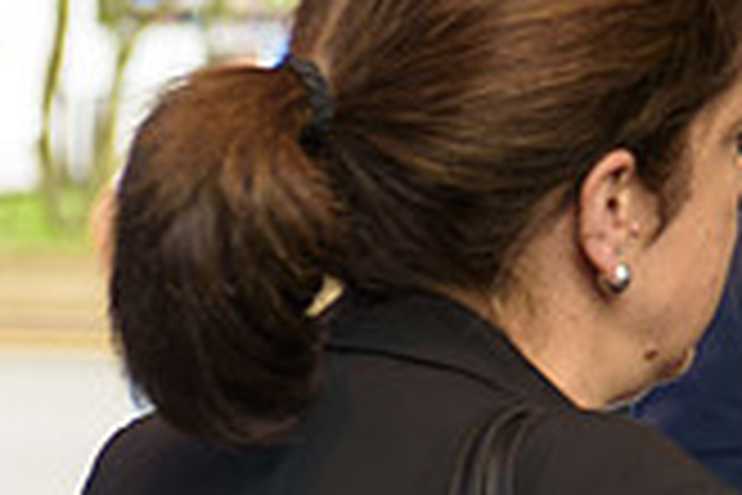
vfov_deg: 5.9
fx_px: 4781
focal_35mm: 232
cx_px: 1034
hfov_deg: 8.7
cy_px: 254
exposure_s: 1/125
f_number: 3.2
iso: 320
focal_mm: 66
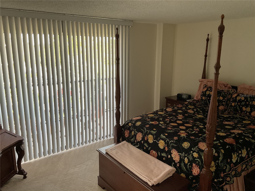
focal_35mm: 29
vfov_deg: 48.2
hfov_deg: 61.7
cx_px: 128
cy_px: 96
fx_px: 214
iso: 100
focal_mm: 3
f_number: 1.8
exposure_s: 1/60
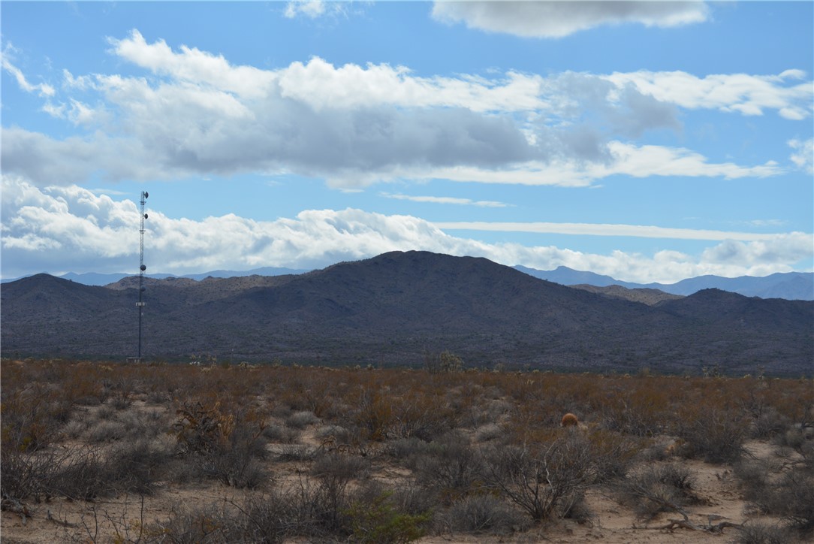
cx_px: 407
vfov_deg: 16.6
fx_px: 1866
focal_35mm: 82
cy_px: 272
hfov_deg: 24.6
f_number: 8
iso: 400
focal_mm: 55
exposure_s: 1/2000
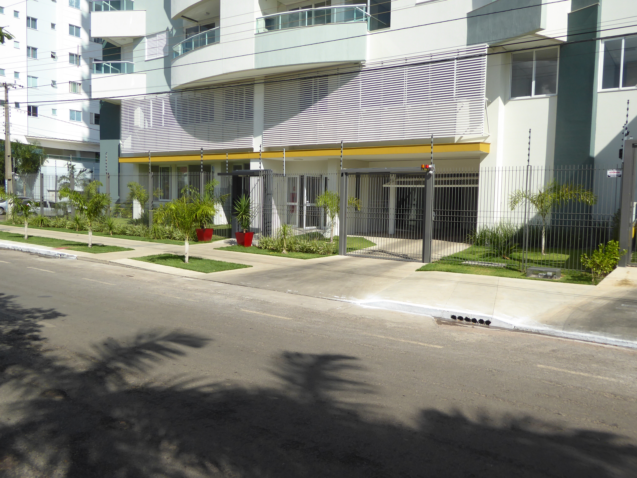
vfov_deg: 48.2
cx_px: 318
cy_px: 239
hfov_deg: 61.7
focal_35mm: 29
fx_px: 534
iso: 80
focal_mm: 5
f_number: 3.5
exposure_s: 1/1000
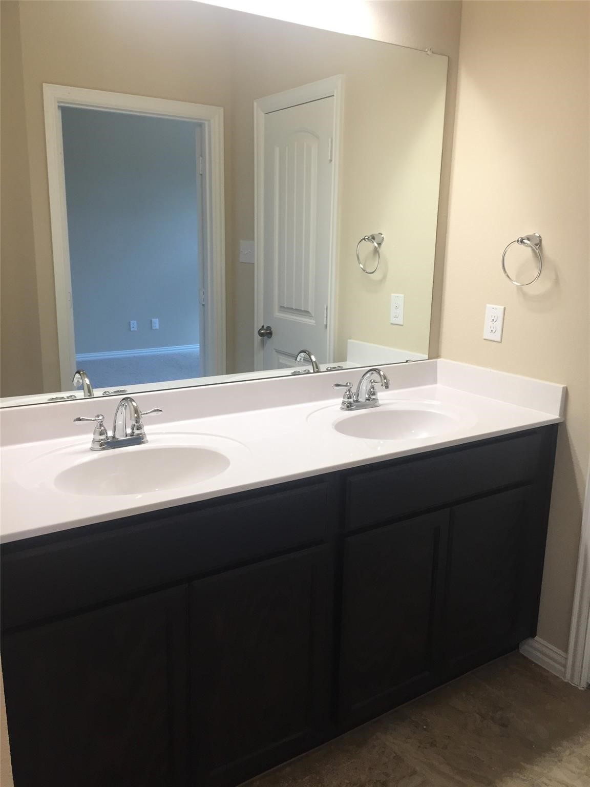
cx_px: 295
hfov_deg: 48.2
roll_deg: -0.5
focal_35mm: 29
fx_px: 659
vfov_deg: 61.7
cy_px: 394
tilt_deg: -12.1
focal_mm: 4.15
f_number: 2.2
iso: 32
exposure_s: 1/30
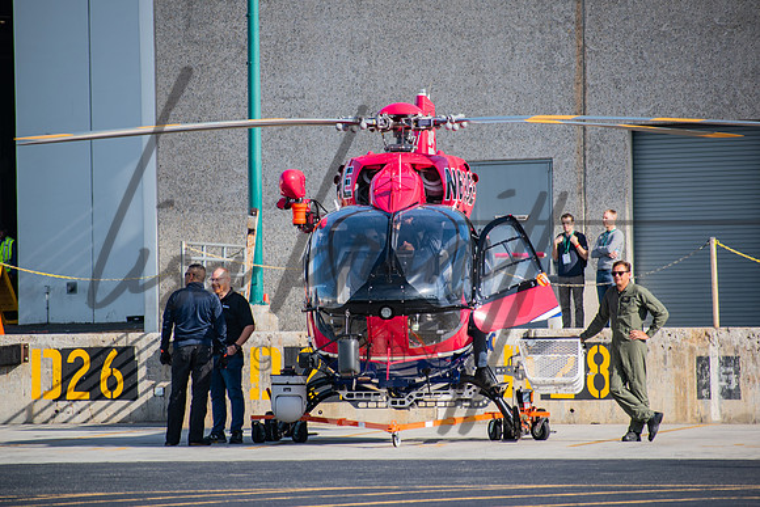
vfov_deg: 4.6
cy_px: 254
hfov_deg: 6.9
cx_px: 380
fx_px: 6335
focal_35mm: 300
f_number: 5.3
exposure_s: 1/320
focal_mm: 200
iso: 100
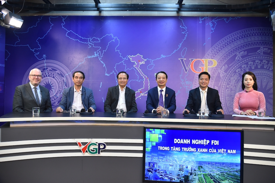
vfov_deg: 47.9
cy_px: 92
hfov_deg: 67.4
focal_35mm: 27
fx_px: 206
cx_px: 138
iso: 2000
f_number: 4
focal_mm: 27
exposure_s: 1/160
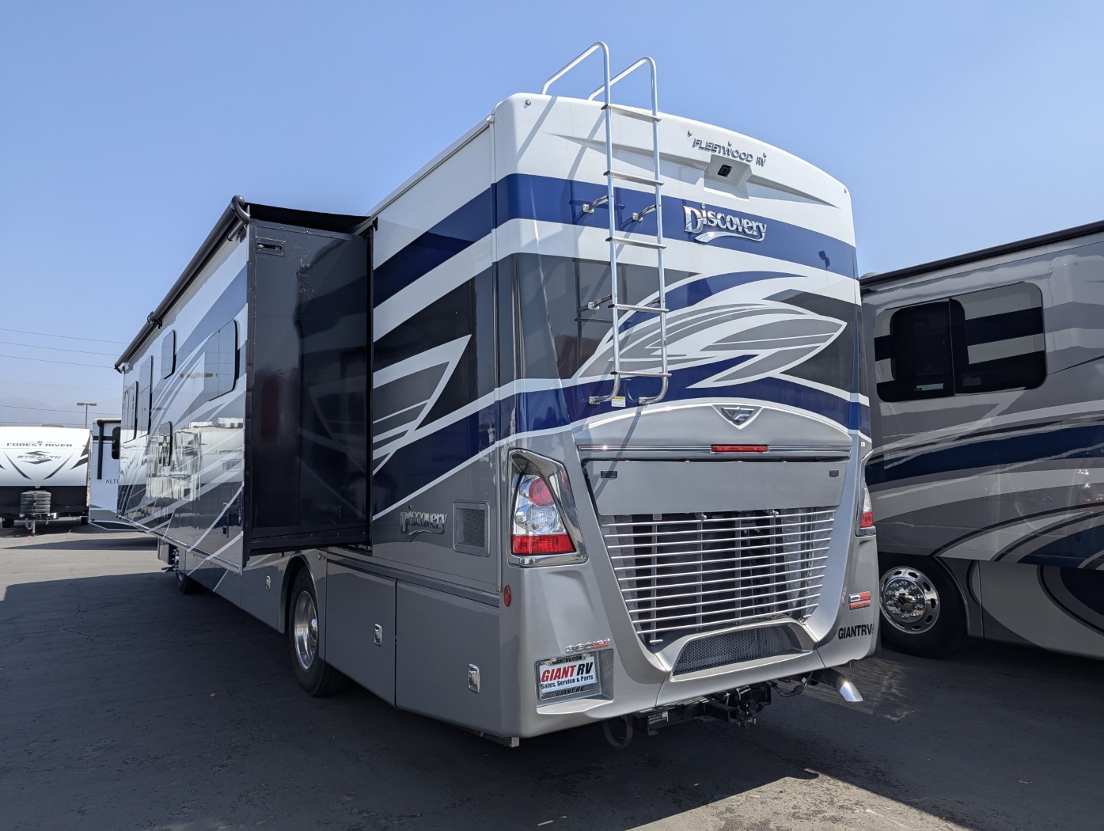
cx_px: 552
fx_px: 766
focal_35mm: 24
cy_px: 416
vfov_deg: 56.9
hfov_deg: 71.5
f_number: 1.85
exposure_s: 1/1855
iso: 43
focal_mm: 6.81
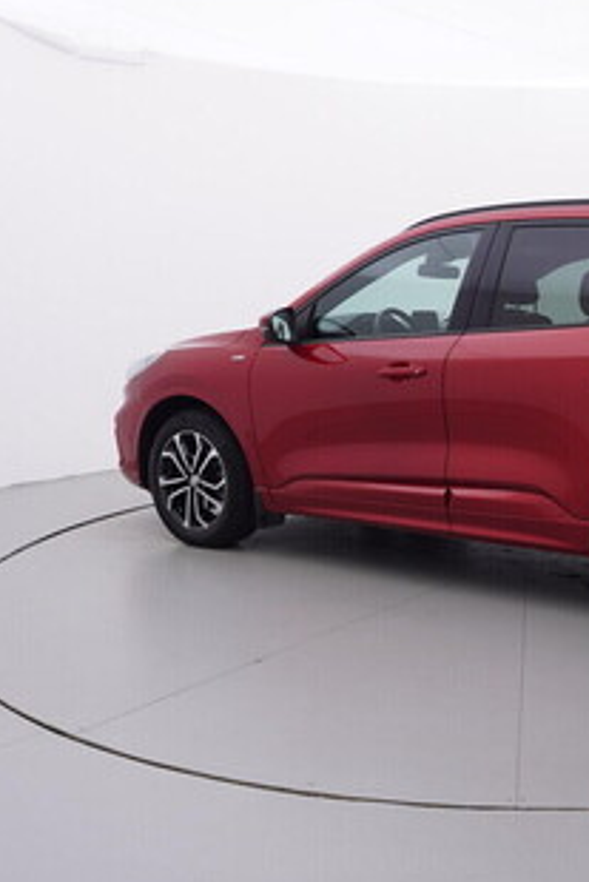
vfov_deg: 48.5
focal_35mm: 40
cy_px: 459
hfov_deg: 32.3
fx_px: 978
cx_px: 497
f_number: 5
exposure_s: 1/80
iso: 200
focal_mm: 15
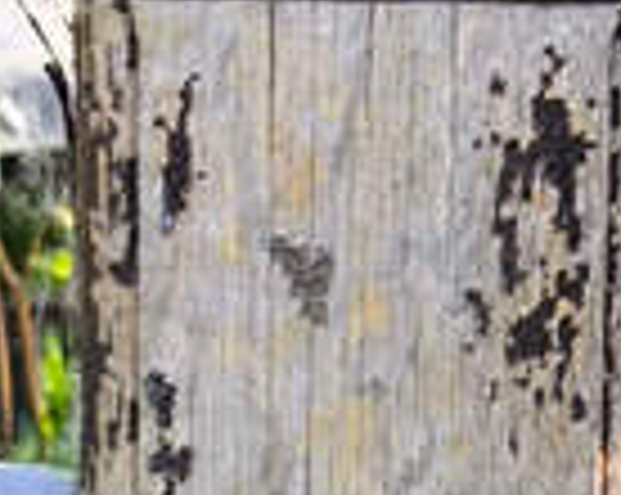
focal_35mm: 283
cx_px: 290
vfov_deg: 5.3
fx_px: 5194
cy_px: 1040
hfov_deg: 6.8
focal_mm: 4.71
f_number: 1.7
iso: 50
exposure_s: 1/244
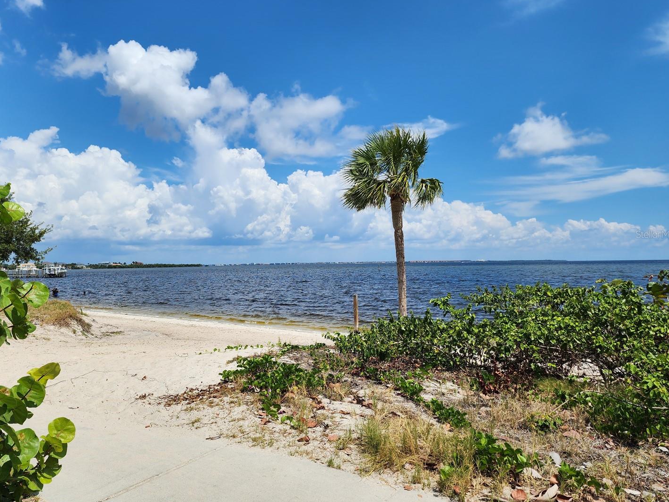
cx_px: 302
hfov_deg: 67.1
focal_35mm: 26
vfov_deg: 53.0
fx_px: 503
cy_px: 234
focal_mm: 6.4
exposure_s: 1/2060
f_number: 1.8
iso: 12
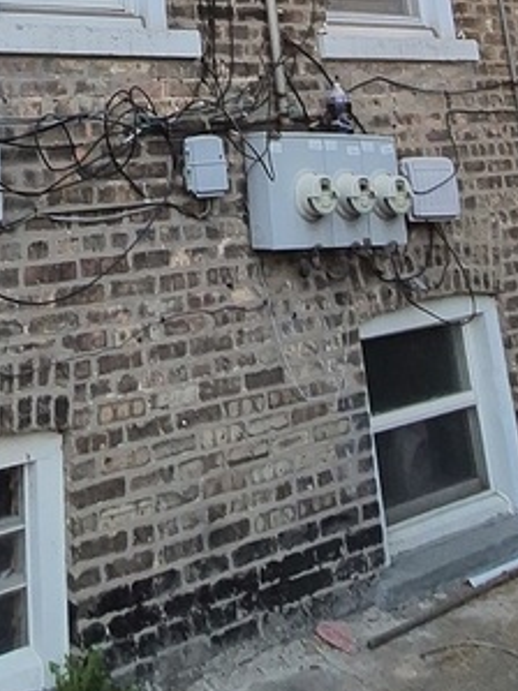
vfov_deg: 32.3
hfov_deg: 29.8
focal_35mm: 47
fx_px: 938
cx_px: 67
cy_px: -171
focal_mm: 1.74
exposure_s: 1/60
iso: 500
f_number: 2.2
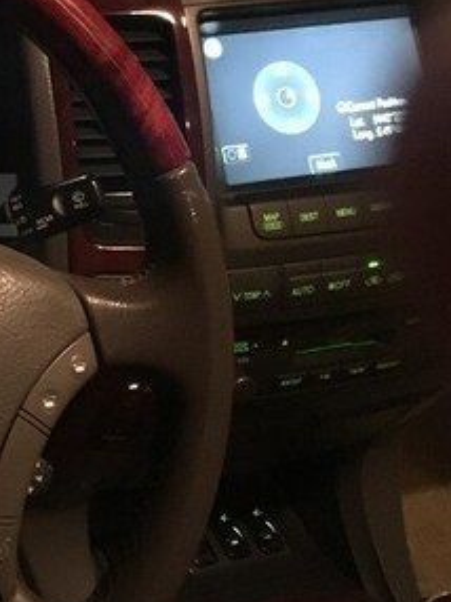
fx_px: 1166
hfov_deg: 19.5
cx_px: -198
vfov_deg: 28.8
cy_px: 205
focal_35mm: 67
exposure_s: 1/17
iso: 800
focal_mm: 4.15
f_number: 2.2
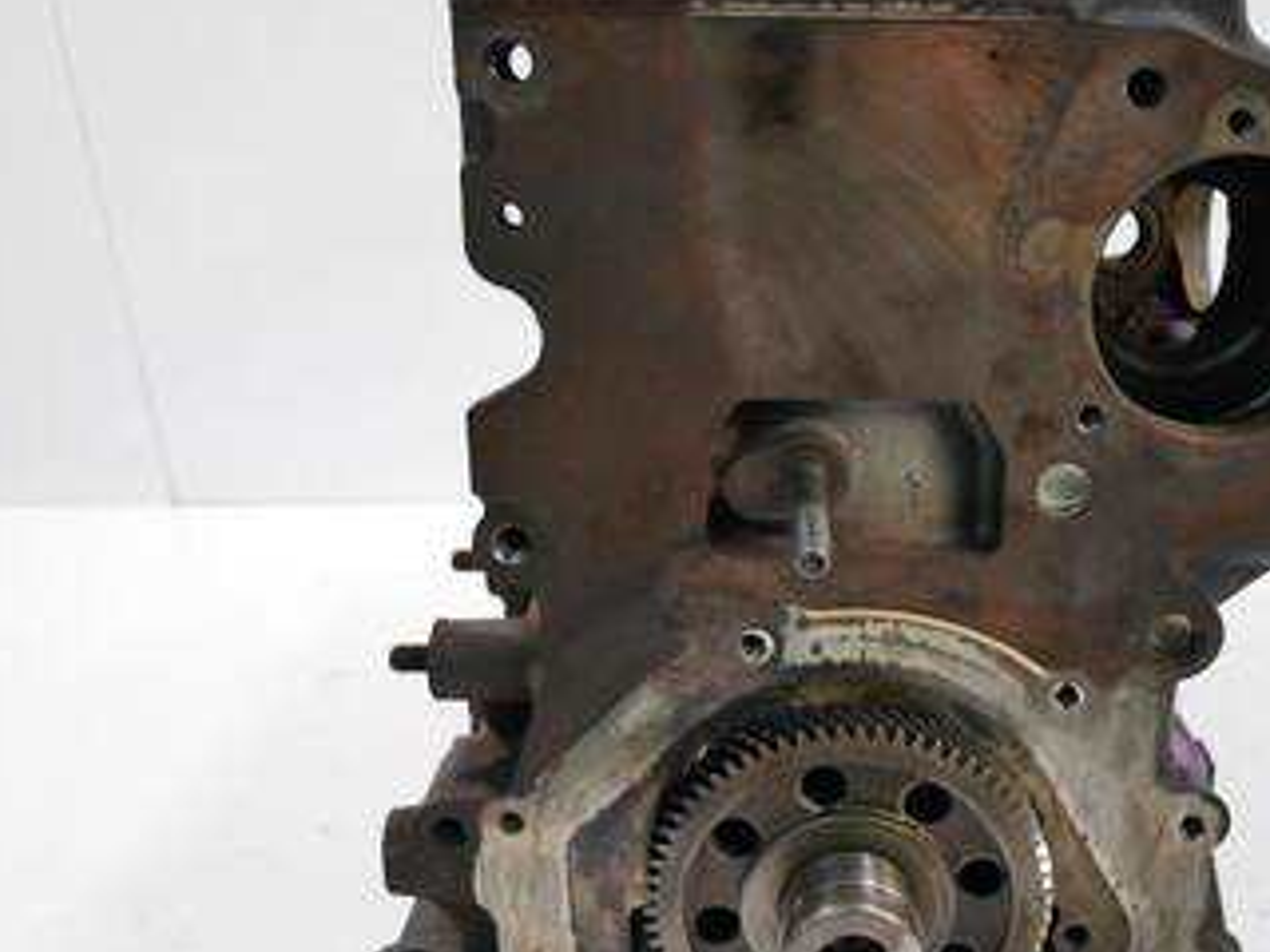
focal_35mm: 36
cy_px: 476
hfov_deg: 50.5
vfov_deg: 39.7
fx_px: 1321
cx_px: 837
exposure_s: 1/60
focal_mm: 12
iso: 800
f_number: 3.5
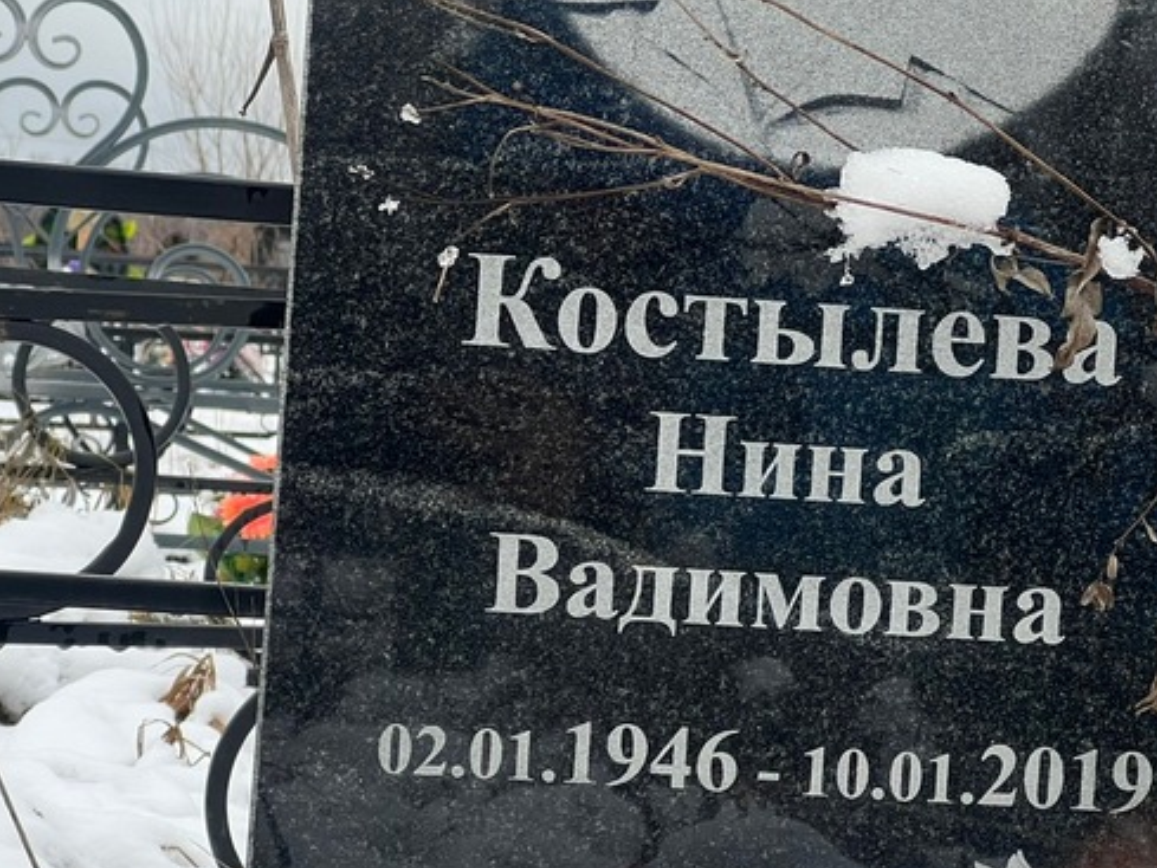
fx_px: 4212
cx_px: 852
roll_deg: -3.7
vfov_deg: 11.8
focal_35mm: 126
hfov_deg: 15.6
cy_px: 393
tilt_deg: +0.9
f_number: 2.8
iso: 64
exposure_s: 1/99
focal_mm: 9
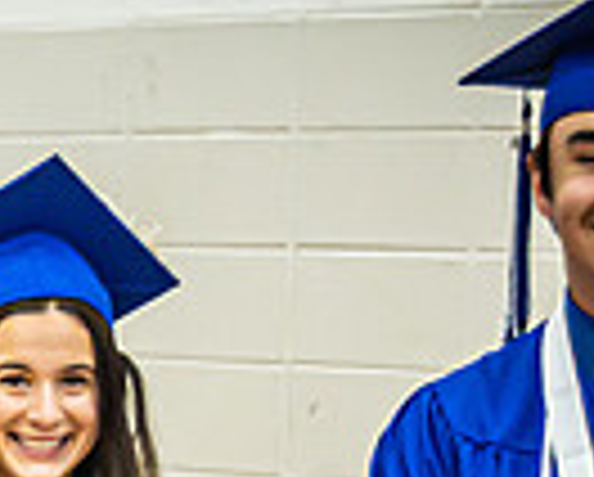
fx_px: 3680
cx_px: -202
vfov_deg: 7.2
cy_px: 824
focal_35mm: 209
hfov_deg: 9.1
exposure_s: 1/200
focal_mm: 29
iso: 2000
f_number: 2.8
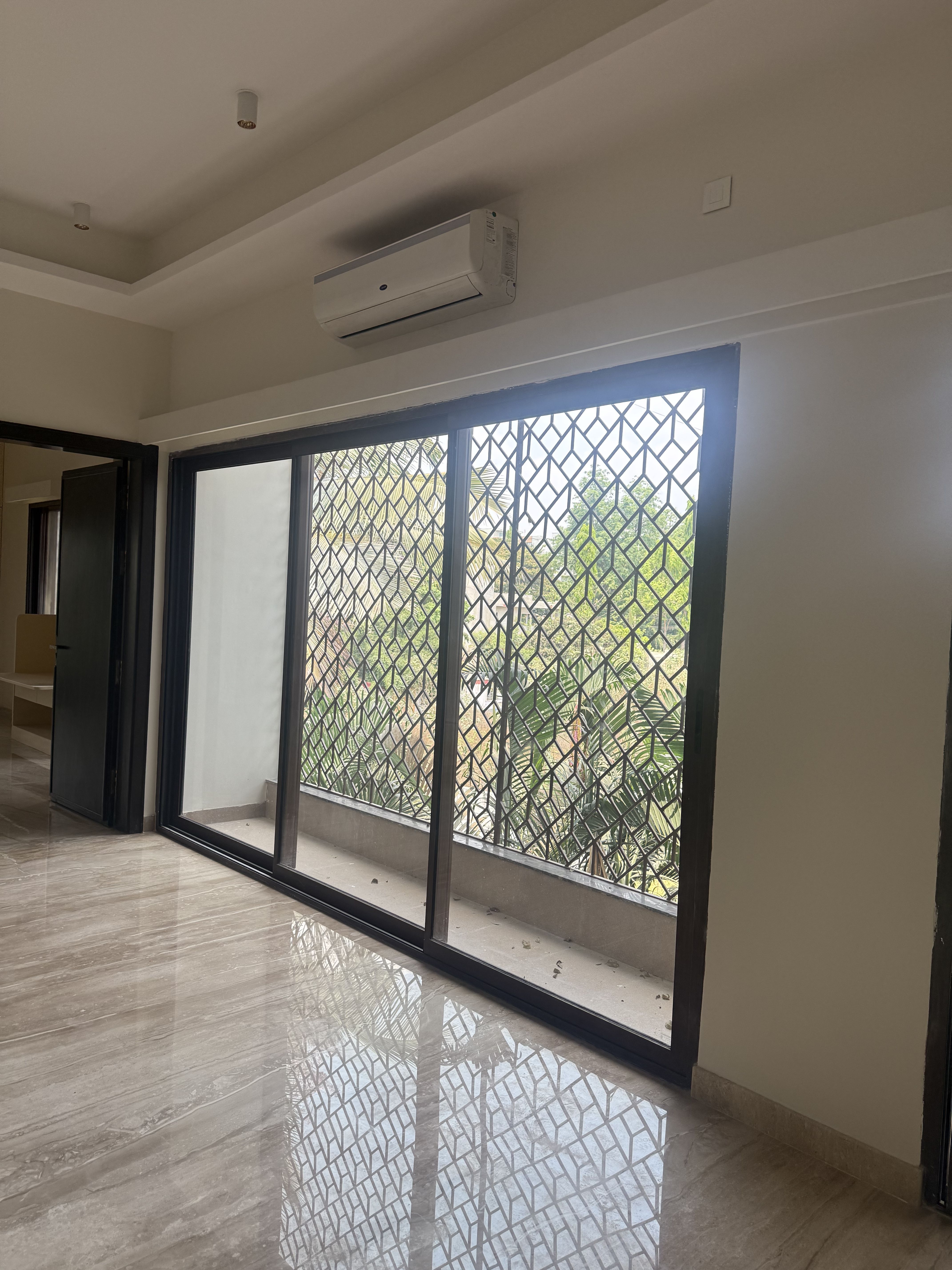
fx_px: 880
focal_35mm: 24
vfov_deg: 71.6
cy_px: 635
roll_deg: -3.0
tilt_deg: -1.6
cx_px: 476
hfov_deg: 56.8
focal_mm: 6.76
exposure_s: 1/535
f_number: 1.78
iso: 100
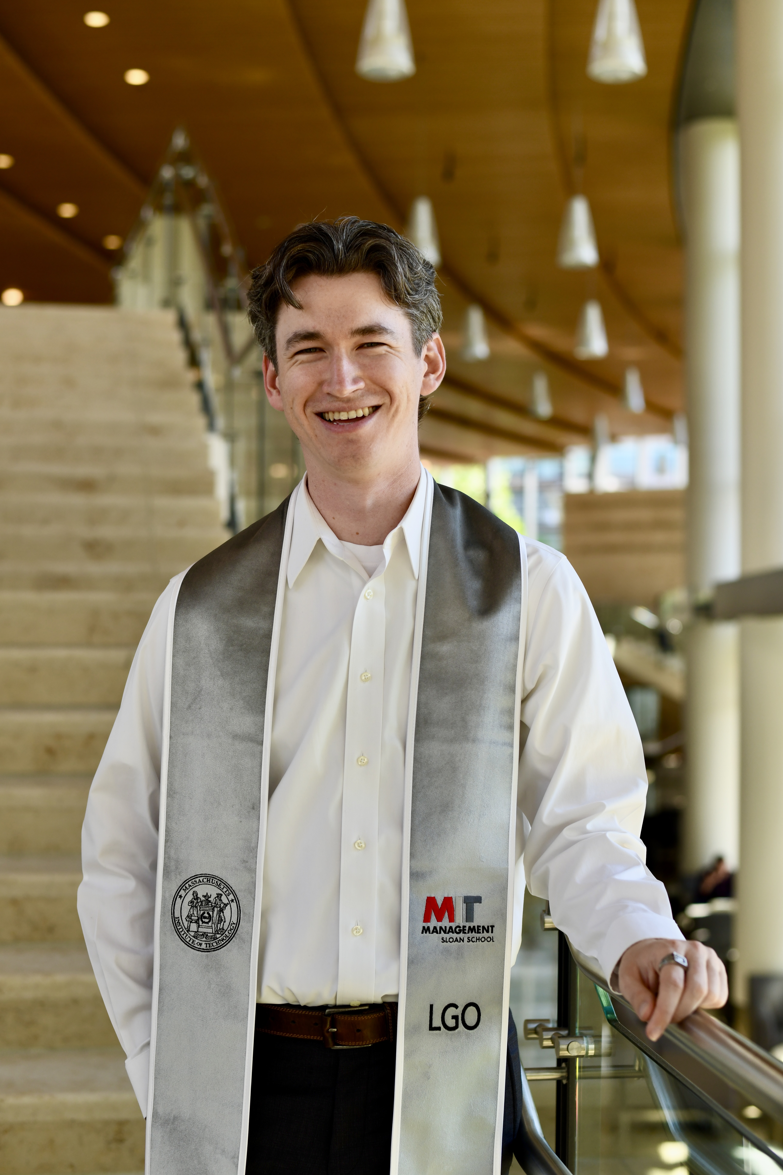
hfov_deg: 25.5
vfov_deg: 37.5
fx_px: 1729
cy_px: 617
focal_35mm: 53
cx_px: 397
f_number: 3.2
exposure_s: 1/400
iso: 400
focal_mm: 50
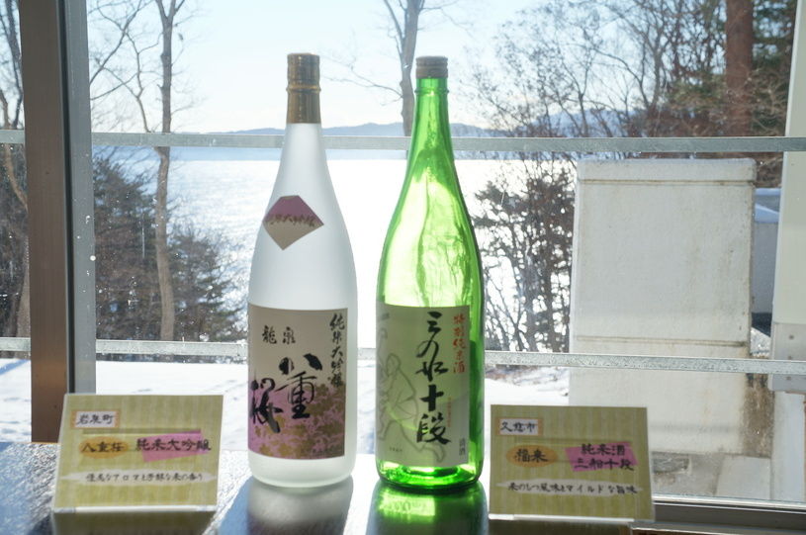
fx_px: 1274
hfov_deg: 35.1
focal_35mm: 57
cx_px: 403
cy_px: 268
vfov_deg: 23.7
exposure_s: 1/400
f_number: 7.1
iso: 200
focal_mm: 38
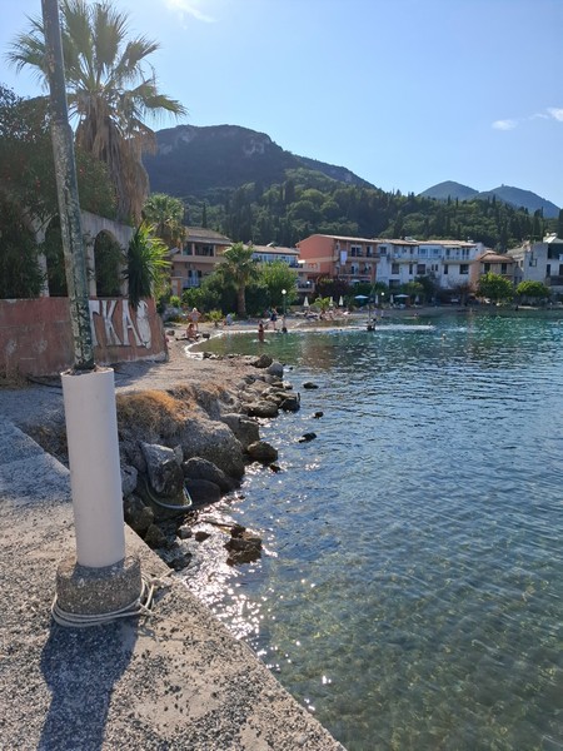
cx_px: 282
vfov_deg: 73.9
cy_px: 376
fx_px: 499
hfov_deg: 58.9
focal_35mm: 23
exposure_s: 1/3731
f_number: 1.8
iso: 50
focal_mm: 5.54
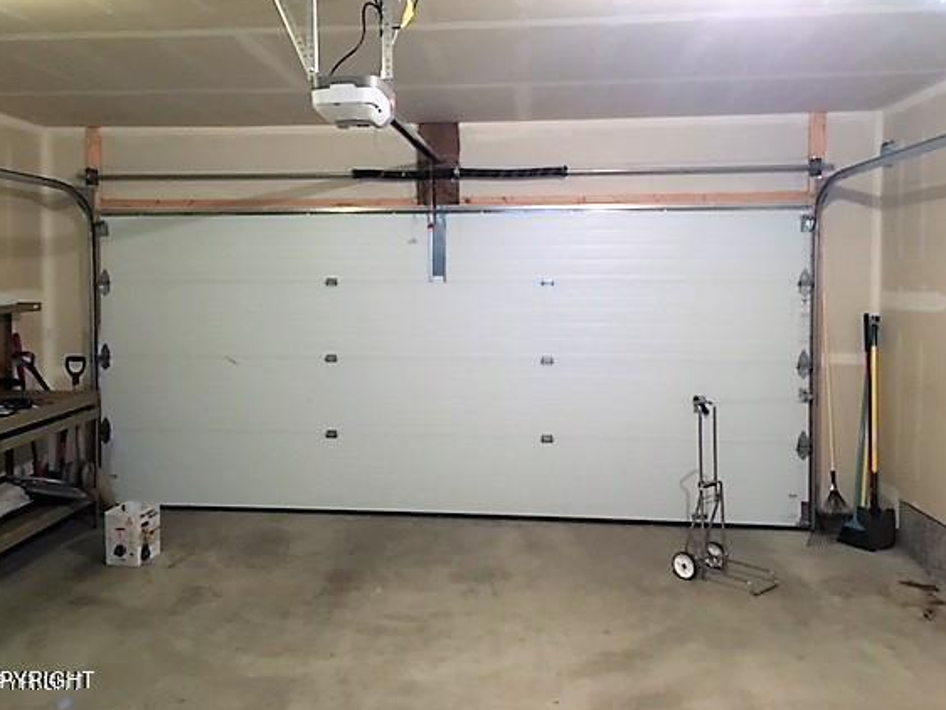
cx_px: 424
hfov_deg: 55.2
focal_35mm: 33
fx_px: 902
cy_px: 313
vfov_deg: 42.9
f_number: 2.2
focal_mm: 4.15
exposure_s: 1/15
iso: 400
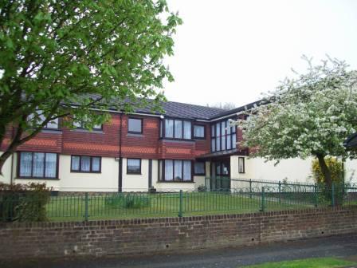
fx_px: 371
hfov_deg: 51.4
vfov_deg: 39.7
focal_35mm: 36
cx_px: 178
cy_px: 134
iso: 80
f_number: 2.7
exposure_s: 1/160
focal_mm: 6
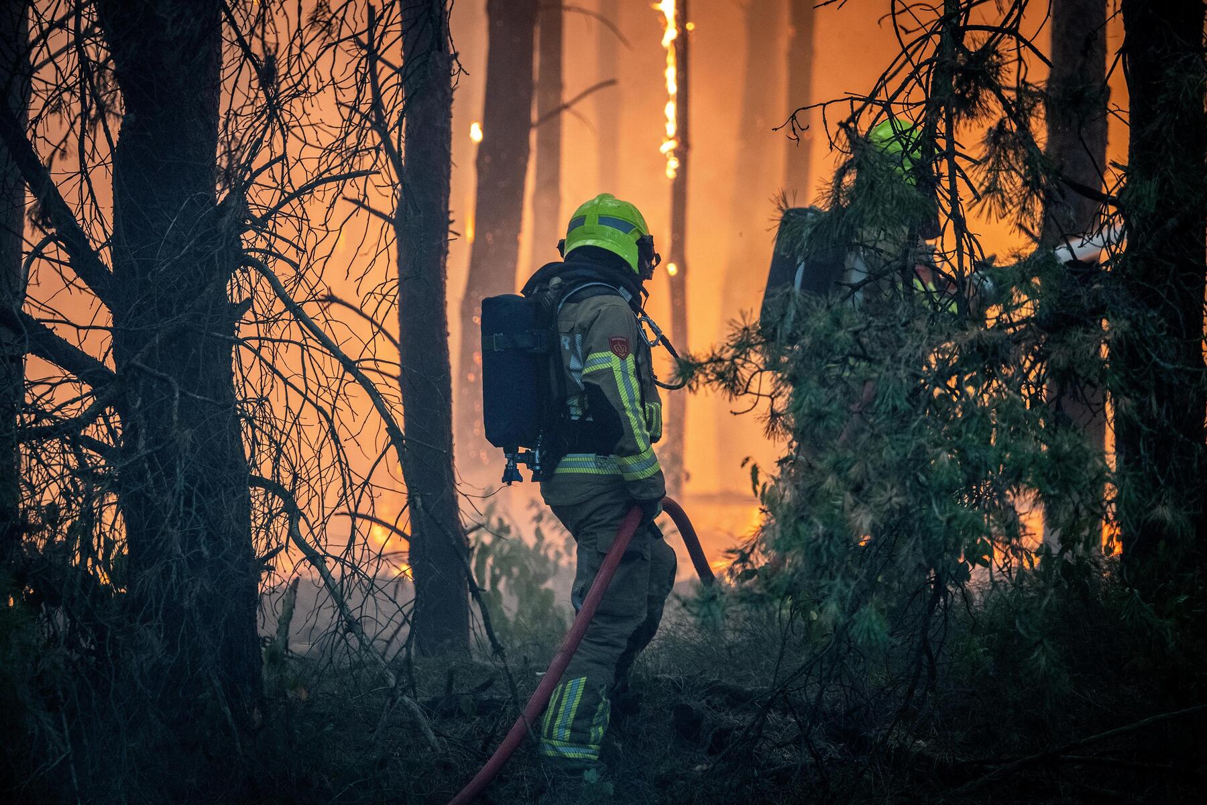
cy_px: 402
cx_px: 604
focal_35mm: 280
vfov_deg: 4.9
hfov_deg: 7.4
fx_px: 9387
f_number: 4.5
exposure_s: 1/100
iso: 3200
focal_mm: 280
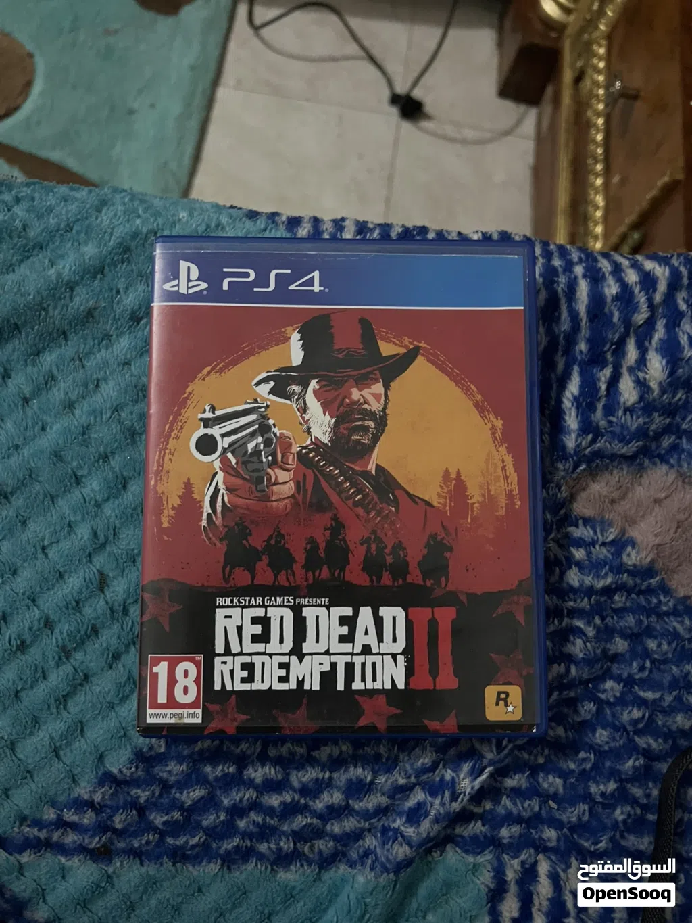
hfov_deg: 53.1
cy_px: 462
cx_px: 346
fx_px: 693
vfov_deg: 67.3
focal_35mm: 26
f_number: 1.5
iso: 800
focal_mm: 5.7
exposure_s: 1/25
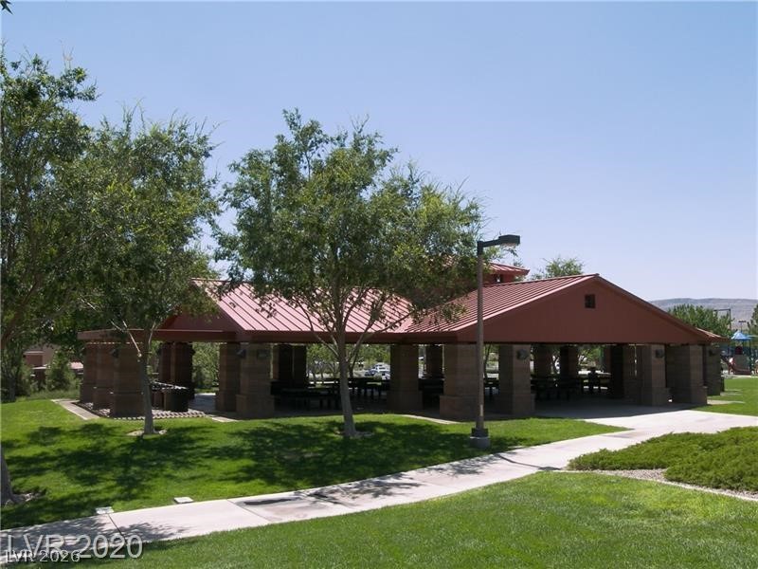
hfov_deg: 54.0
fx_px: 745
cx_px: 379
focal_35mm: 34
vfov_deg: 41.8
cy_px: 284
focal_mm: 7.2
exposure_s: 1/125
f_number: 8
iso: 50
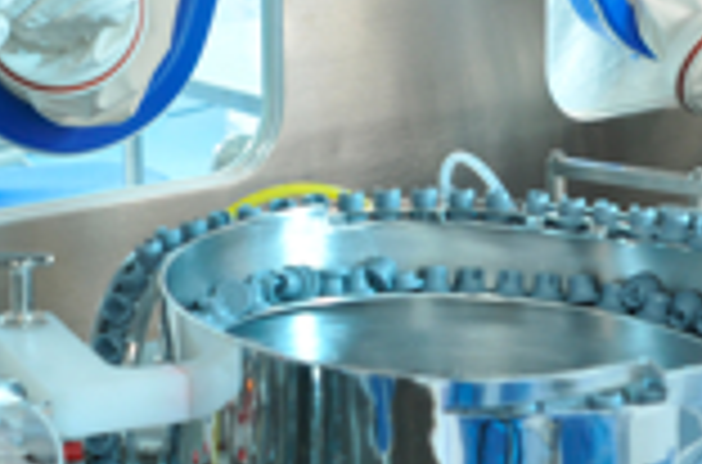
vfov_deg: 13.0
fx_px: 2022
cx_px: 292
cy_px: 128
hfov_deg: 19.7
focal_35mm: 104
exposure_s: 1/5
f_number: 5.6
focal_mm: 24
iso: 200
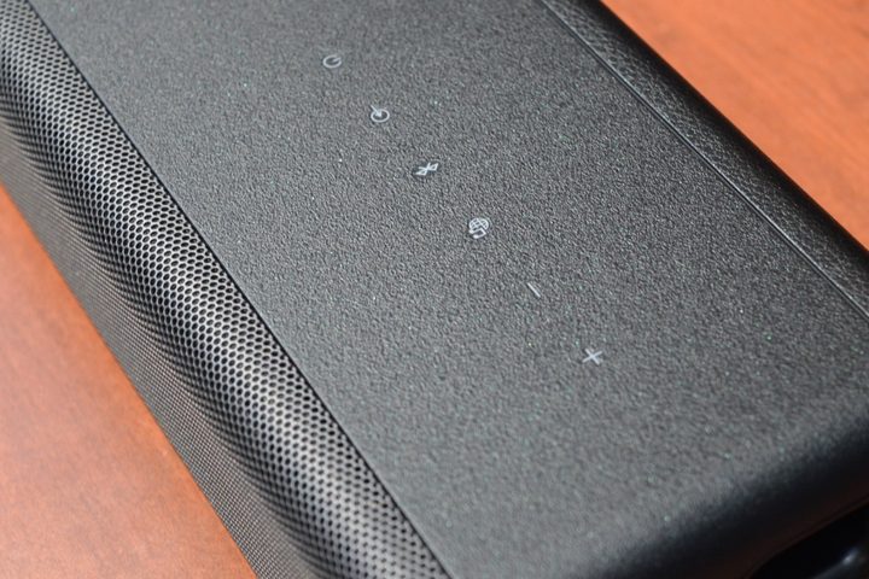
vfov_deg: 18.9
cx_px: 434
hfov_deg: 28.1
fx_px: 1738
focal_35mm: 72
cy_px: 290
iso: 1600
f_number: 5.3
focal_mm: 48
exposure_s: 1/15
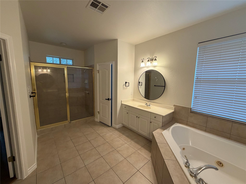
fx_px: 99
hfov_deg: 102.1
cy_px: 92
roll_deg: -0.4
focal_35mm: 14
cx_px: 123
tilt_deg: -6.7
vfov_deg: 85.7
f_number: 2.2
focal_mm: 2.22
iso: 320
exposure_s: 1/120
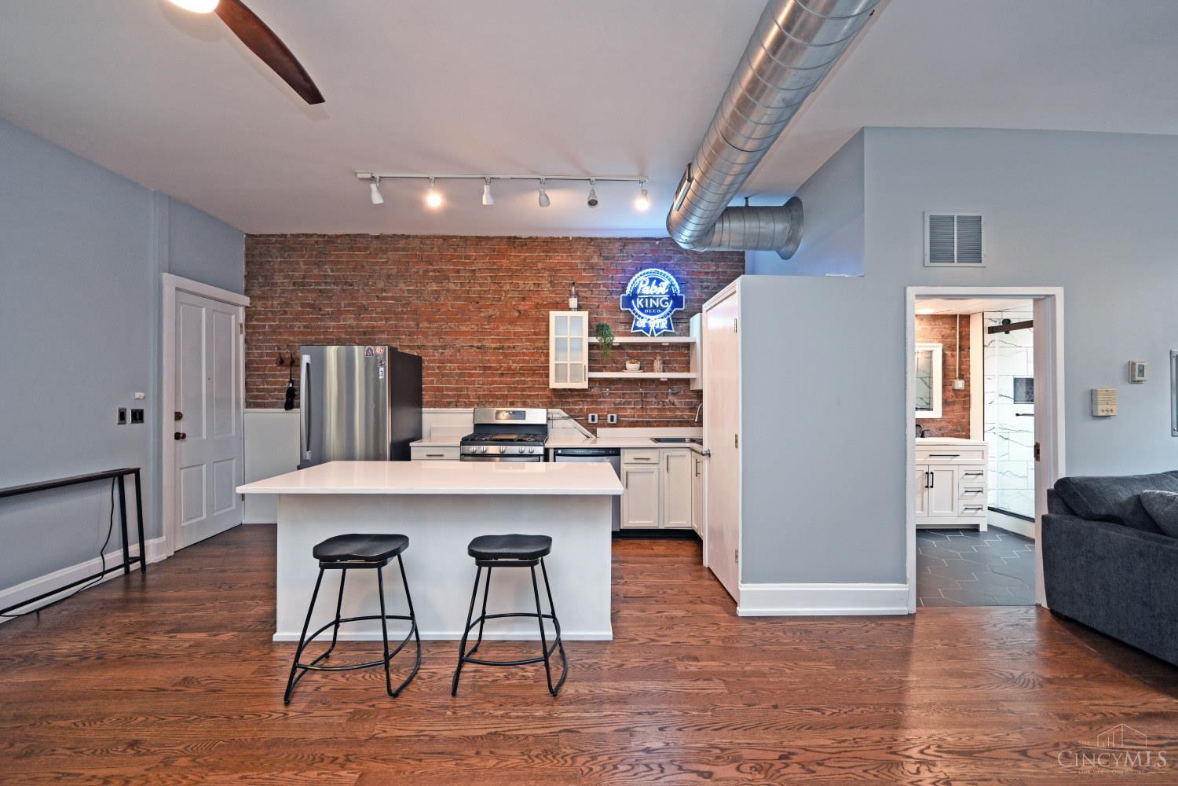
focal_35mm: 14
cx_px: 589
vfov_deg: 81.2
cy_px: 393
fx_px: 458
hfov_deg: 104.3
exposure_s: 1/60
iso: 720
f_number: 4
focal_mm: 14
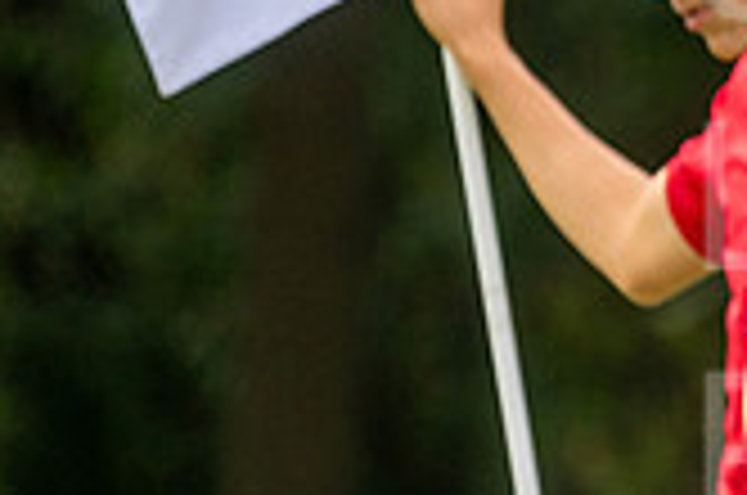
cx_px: 1287
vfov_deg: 0.9
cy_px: 238
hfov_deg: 1.3
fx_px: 32577
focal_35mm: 1573
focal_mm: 300
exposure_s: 1/1000
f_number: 5
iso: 250
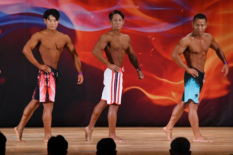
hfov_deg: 8.6
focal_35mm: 240
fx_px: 1553
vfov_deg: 5.7
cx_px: 116
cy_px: 78
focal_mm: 160
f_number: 5.6
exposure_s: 1/400
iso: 3200
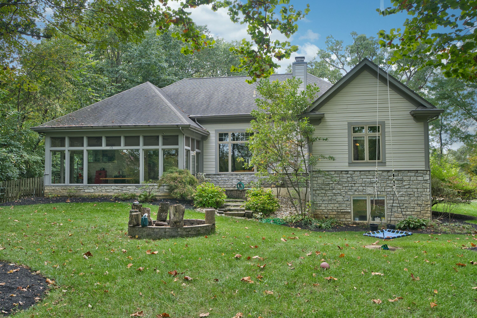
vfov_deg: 40.0
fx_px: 437
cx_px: 238
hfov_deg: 57.2
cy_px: 159
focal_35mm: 33
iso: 125
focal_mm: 33
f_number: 8
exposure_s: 1/25
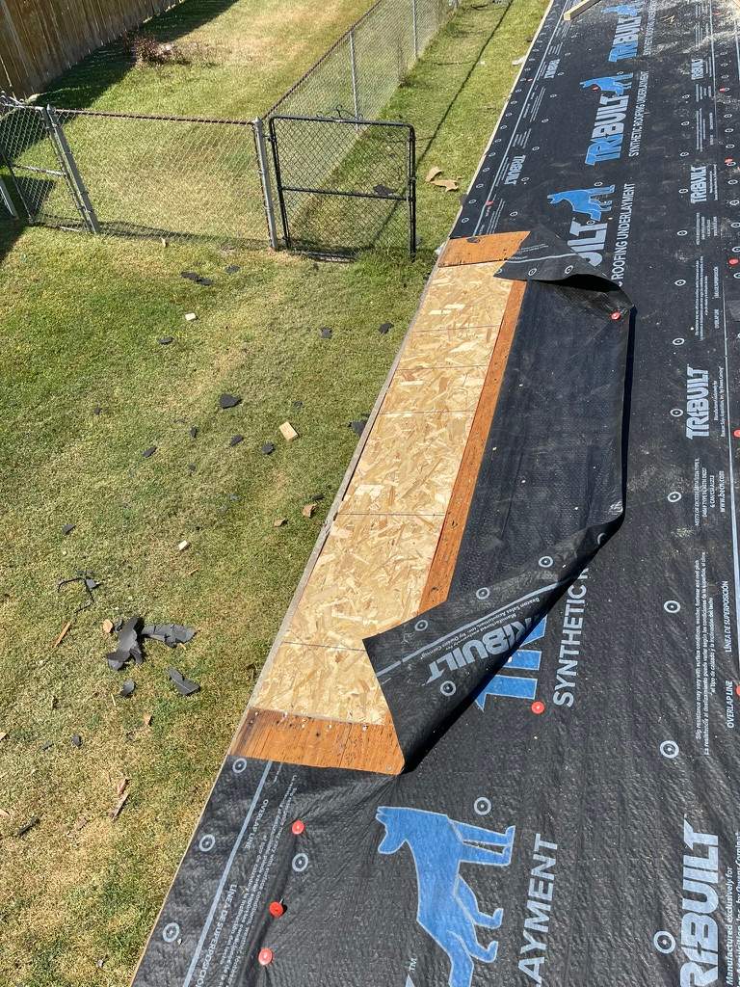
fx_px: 713
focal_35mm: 25
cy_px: 494
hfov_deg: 54.9
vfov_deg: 69.4
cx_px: 370
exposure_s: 1/2597
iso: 32
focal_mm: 5.1
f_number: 1.6
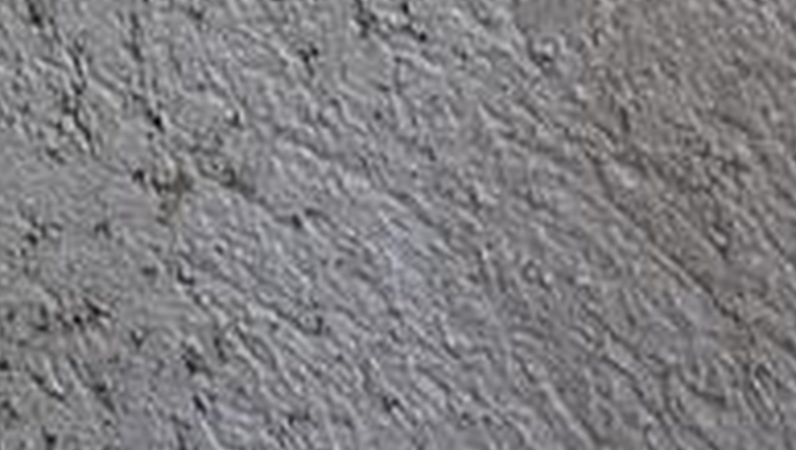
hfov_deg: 7.0
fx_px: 6169
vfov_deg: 3.6
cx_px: -1002
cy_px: -2217
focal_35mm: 292
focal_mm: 3.95
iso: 50
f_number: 1.8
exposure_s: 1/264
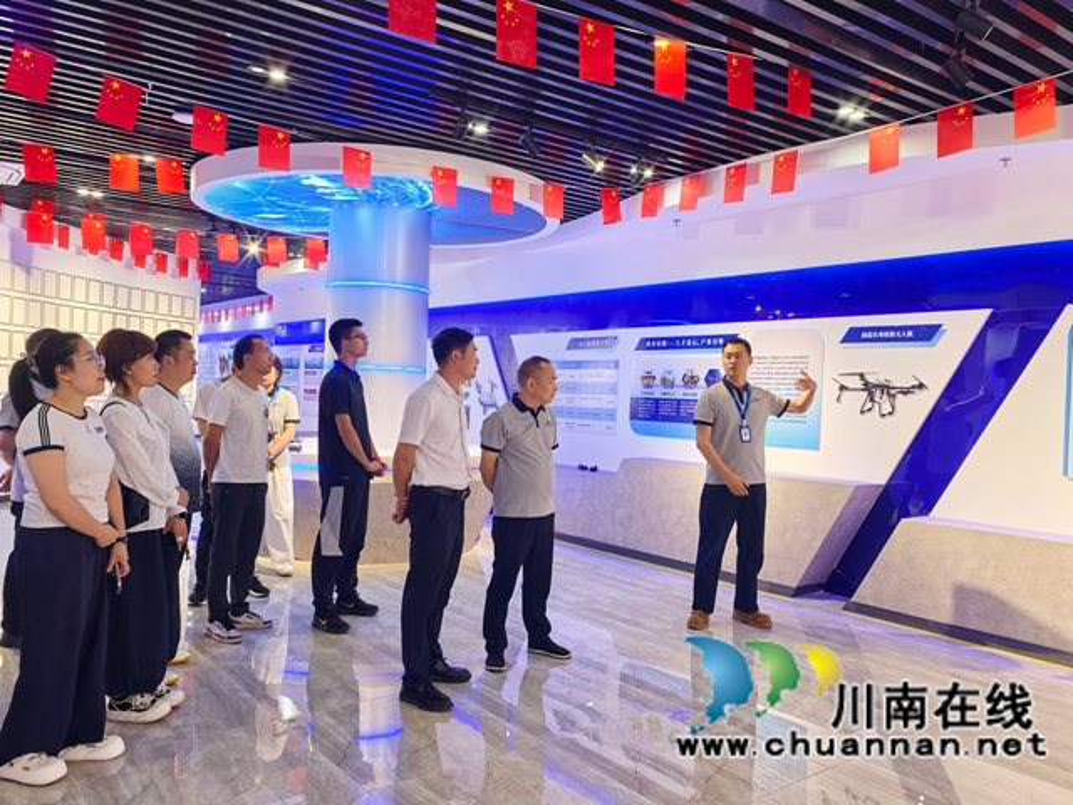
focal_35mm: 27
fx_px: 837
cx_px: 536
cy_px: 402
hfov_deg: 65.3
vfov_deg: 51.4
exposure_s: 1/50
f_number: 4
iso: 250
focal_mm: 8.5
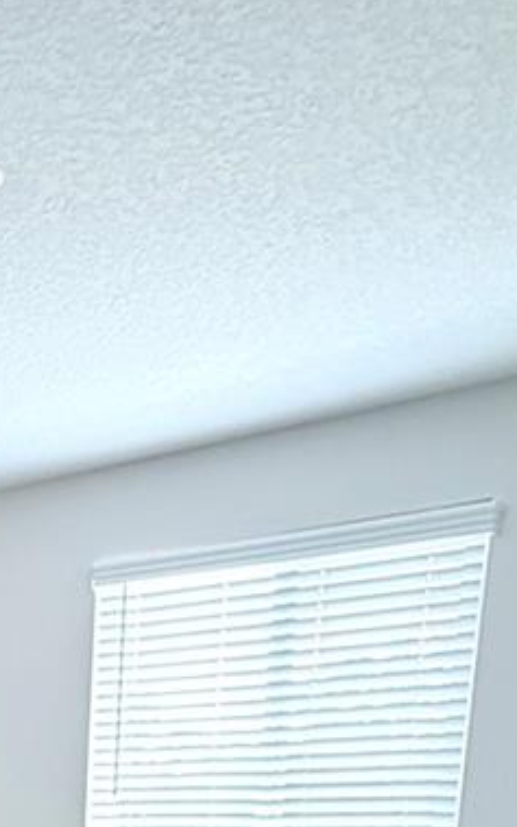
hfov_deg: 24.4
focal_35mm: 47
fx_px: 1059
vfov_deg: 32.8
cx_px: -129
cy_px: 1052
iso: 320
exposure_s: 1/63
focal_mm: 2.22
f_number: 2.2
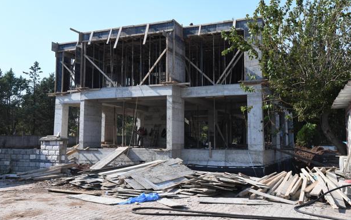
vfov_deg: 35.4
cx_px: 174
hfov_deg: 54.0
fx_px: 344
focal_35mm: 36
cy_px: 107
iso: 640
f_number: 7.1
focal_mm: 35
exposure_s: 1/1250
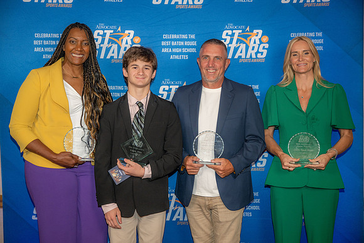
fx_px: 475
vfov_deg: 28.7
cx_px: 182
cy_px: 122
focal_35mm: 47
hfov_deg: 41.9
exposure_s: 1/160
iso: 320
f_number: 3.2
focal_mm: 47
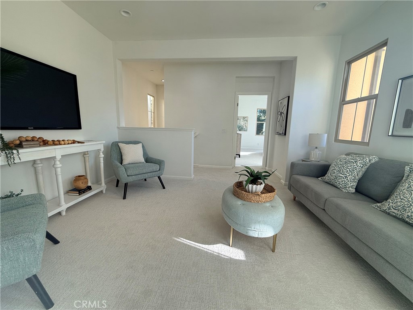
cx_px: 206
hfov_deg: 102.1
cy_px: 155
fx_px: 167
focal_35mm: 14
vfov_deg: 85.7
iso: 64
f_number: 2.2
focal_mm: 2.22
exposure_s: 1/167
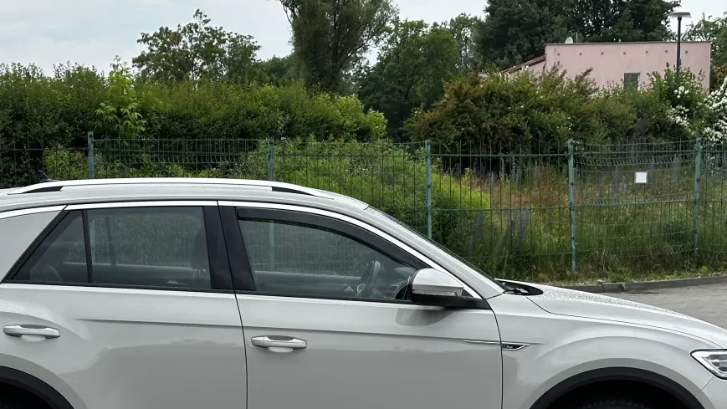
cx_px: 294
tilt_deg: -6.2
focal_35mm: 77
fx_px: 1484
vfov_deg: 15.5
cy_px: 355
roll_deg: +0.9
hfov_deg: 27.5
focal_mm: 6.86
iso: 64
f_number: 1.78
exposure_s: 1/1695
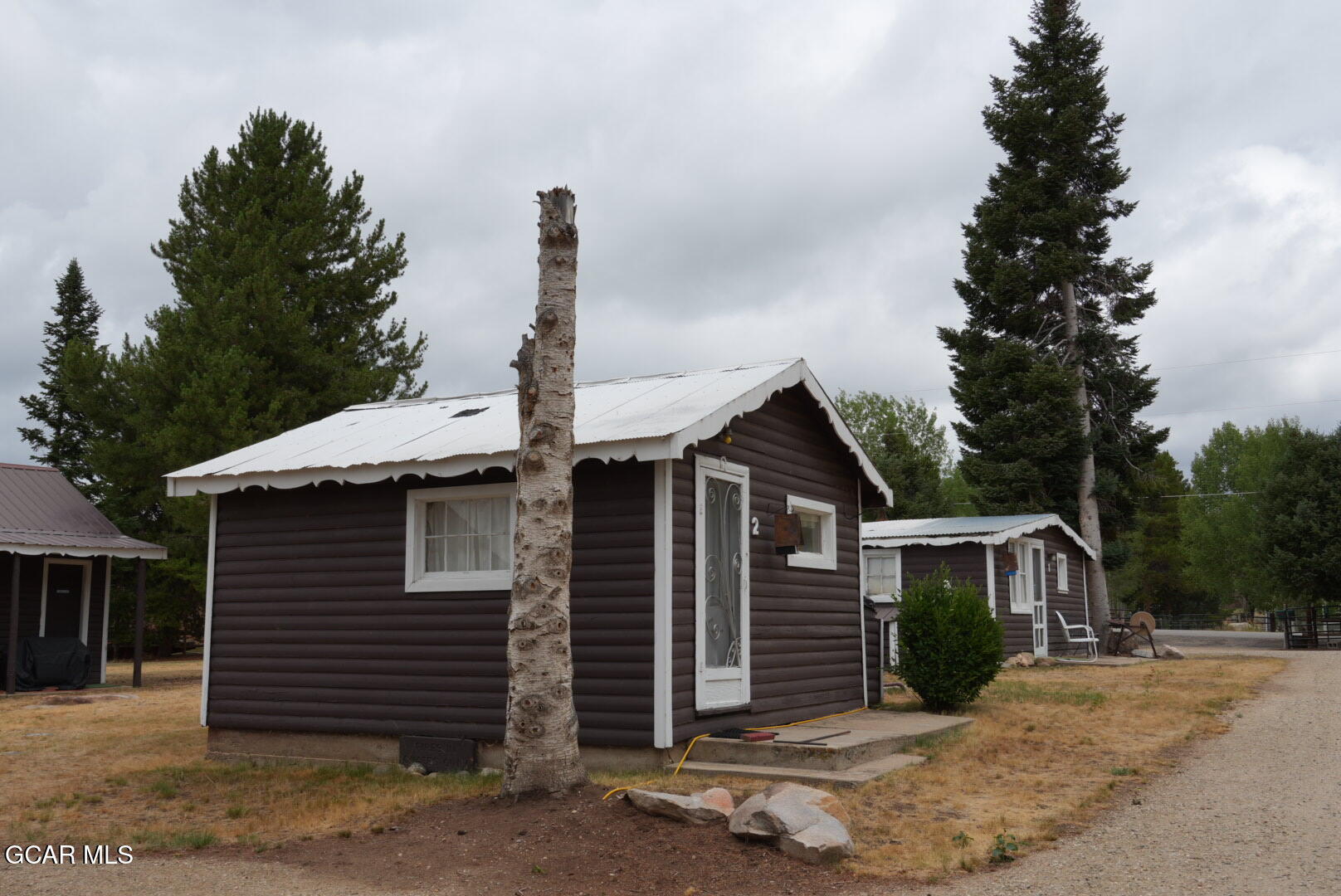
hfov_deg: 55.1
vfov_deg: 38.4
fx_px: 1286
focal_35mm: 34
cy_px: 448
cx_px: 670
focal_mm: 23
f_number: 11
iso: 100
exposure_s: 1/160
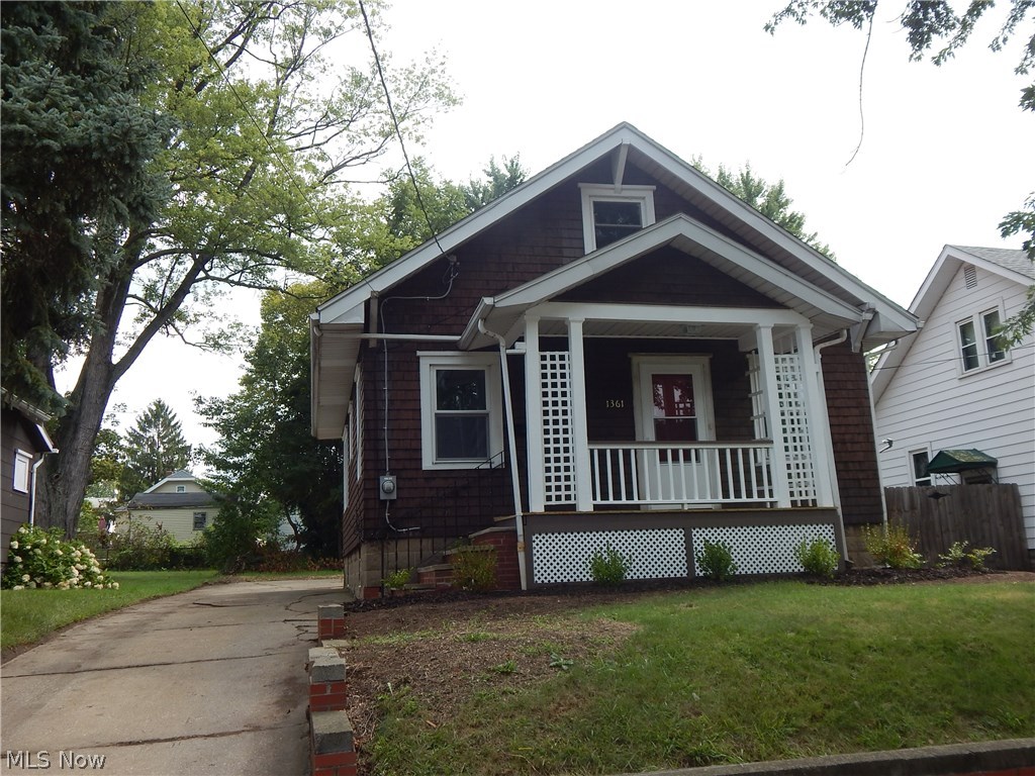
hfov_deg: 58.4
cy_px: 388
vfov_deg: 45.4
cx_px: 518
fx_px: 927
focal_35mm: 31
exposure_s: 1/500
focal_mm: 5.6
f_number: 3.2
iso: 125
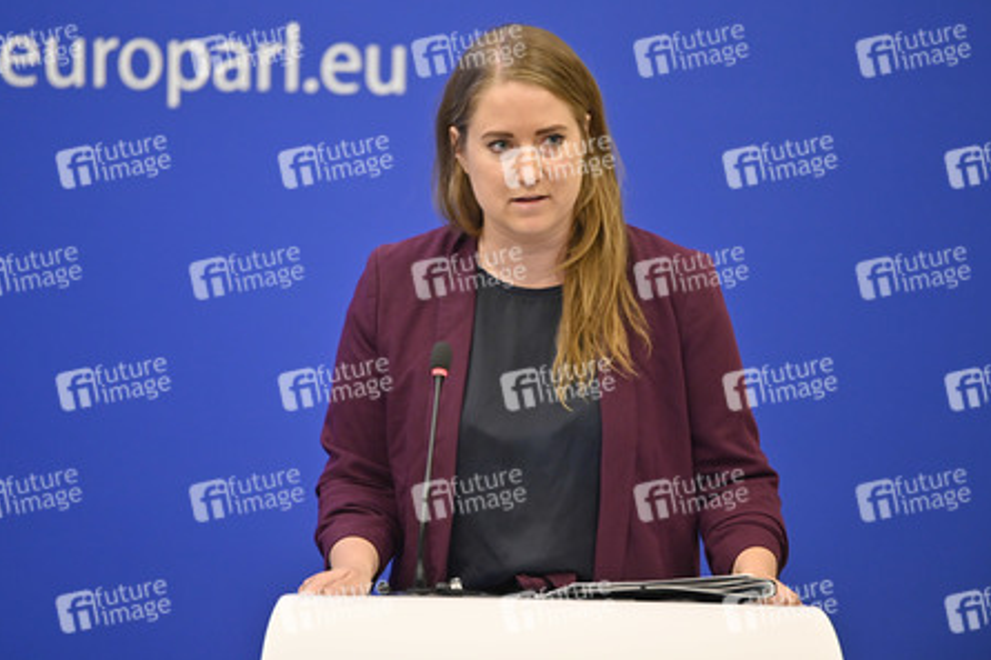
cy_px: 329
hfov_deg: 10.2
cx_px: 499
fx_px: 5558
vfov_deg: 6.8
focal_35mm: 202
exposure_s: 1/320
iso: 2000
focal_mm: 200
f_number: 2.8
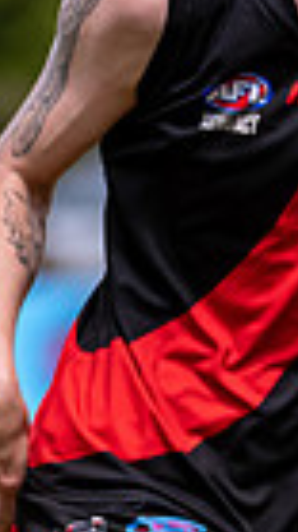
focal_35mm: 1389
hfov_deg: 0.9
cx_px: 216
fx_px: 19548
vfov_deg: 1.6
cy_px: 117
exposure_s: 1/2000
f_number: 6.3
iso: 800
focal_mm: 300
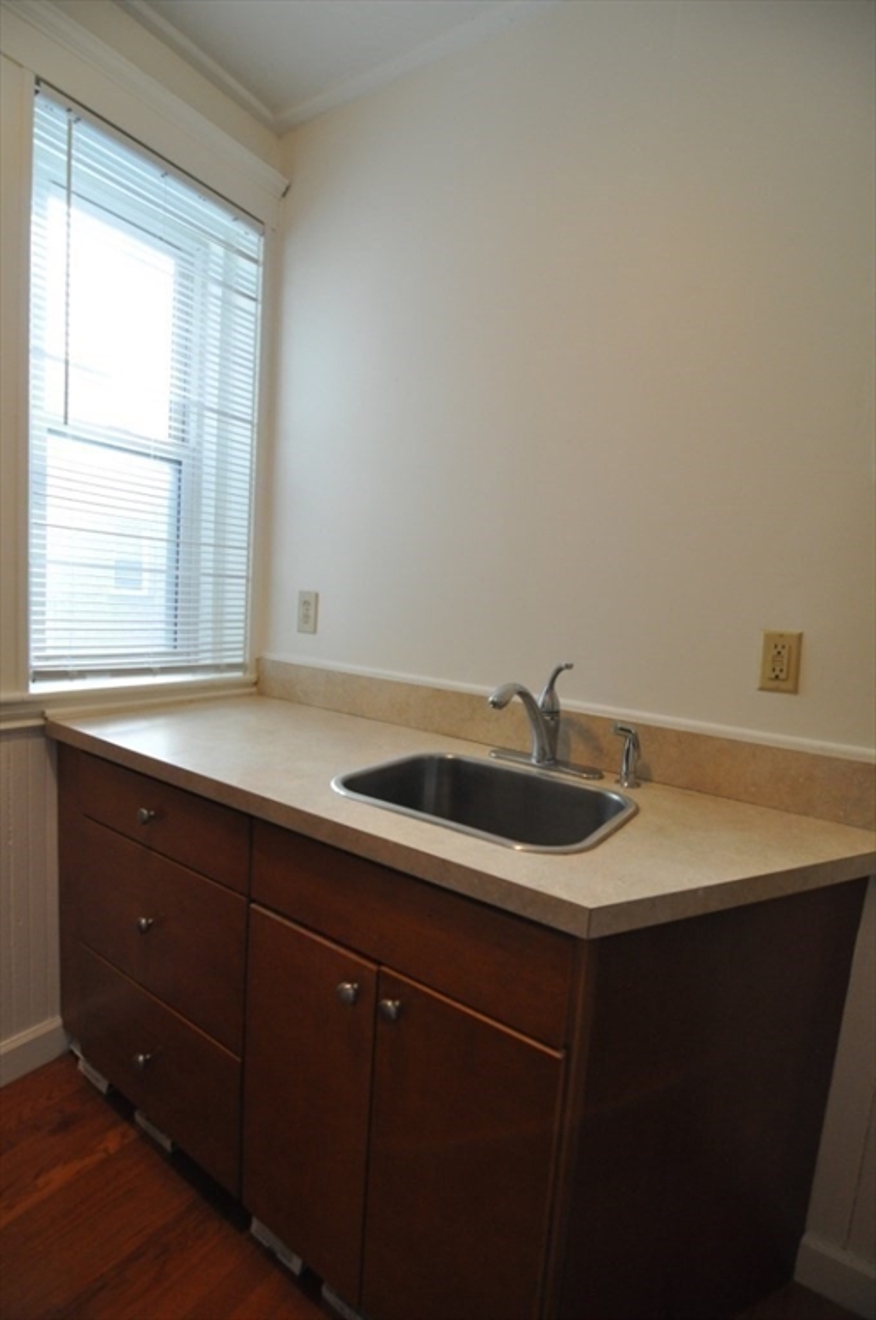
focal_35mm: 16
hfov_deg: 71.9
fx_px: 604
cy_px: 660
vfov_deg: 95.1
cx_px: 438
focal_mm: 11
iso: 800
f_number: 4
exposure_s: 1/60
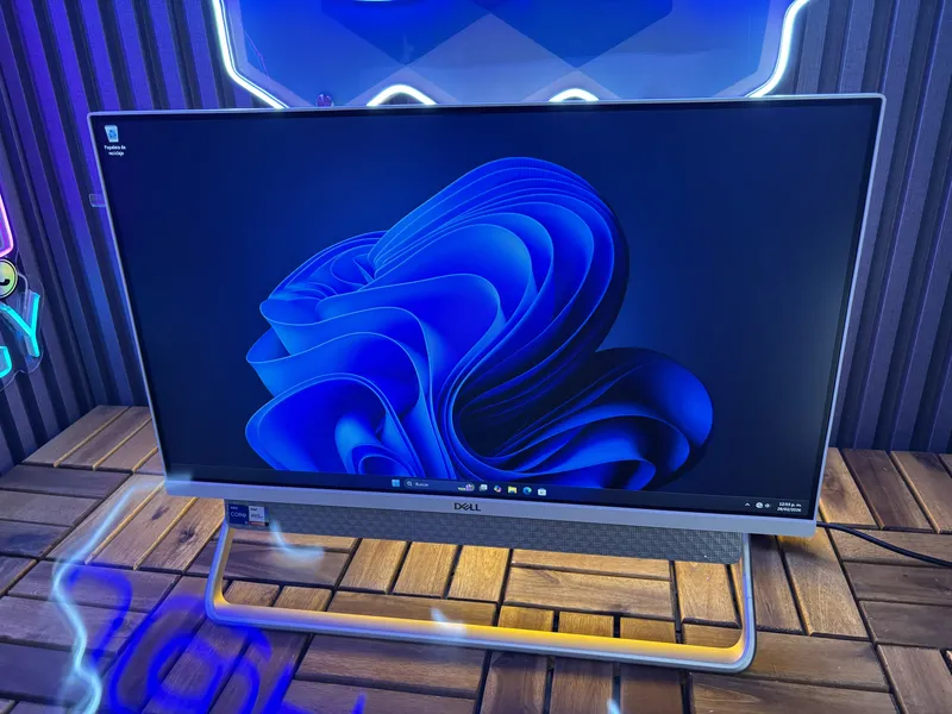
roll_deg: +2.2
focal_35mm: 26
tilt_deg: -24.7
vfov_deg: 53.1
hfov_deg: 67.3
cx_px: 476
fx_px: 715
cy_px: 357
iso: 200
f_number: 1.6
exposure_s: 1/49
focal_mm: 5.96
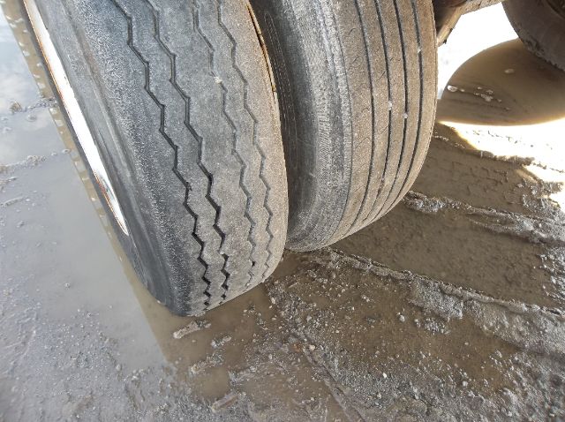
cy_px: 211
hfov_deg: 65.4
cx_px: 282
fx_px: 440
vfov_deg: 51.2
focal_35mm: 27
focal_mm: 4.9
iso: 80
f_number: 3.5
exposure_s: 1/40
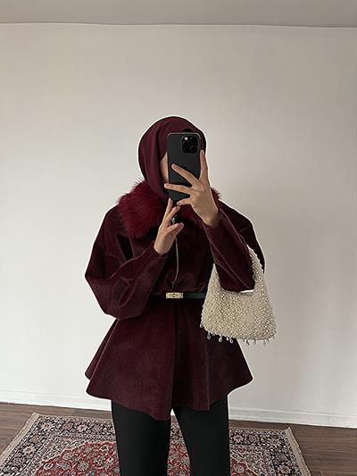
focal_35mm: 24
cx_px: 178
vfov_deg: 71.6
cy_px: 238
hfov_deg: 56.8
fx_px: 330
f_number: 1.78
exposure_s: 1/67
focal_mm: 6.76
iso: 200
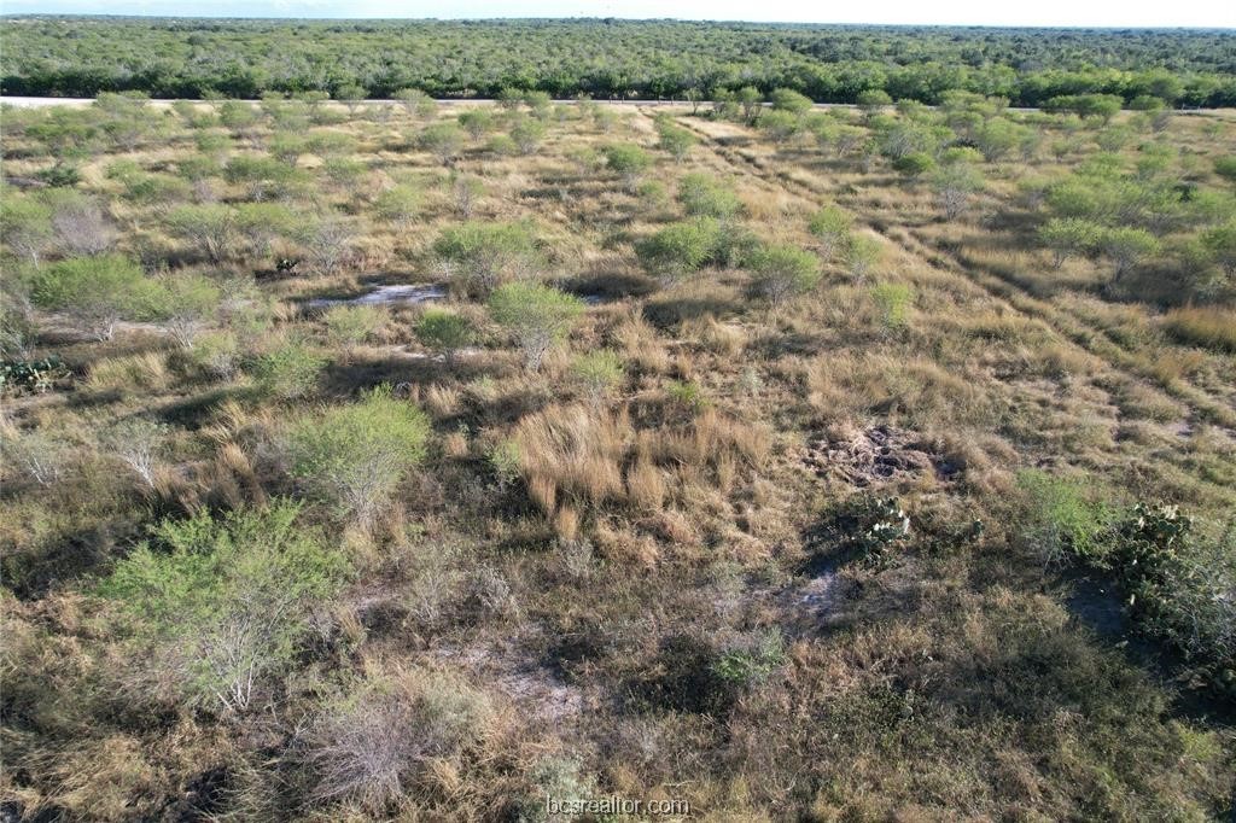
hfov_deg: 78.6
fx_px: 755
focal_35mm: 22
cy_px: 412
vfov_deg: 57.2
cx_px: 618
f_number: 2.8
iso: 100
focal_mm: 8.38
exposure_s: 1/640
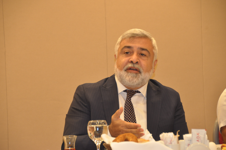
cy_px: 75
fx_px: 1129
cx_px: 113
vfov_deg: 7.6
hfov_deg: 11.4
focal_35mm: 180
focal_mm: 120
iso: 800
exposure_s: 1/10
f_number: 5.3
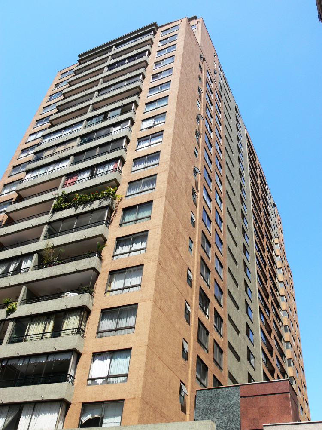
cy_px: 215
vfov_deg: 52.6
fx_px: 434
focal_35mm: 35
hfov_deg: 40.7
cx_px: 161
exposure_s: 1/125
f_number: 5.6
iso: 80
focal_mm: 7.4
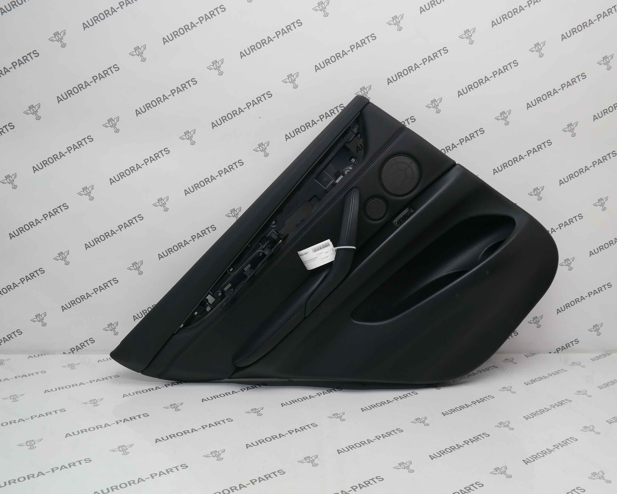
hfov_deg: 57.1
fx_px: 566
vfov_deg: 47.1
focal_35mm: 31
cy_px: 246
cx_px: 336
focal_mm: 18
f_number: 6.3
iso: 200
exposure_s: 1/40
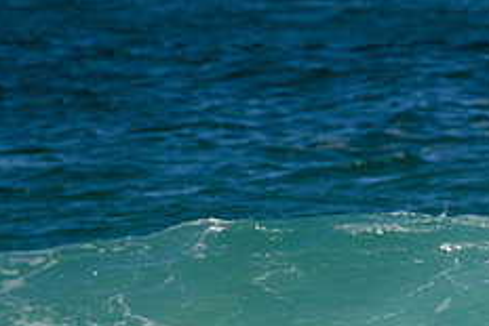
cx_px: 573
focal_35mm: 1996
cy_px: 401
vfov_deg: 0.7
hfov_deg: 1.0
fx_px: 27128
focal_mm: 800
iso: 1100
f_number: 11
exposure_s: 1/2000
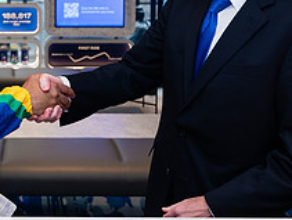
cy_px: 13
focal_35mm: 76
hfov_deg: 24.6
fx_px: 642
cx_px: 8
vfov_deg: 19.0
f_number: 4
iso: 500
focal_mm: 26.5
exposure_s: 1/160
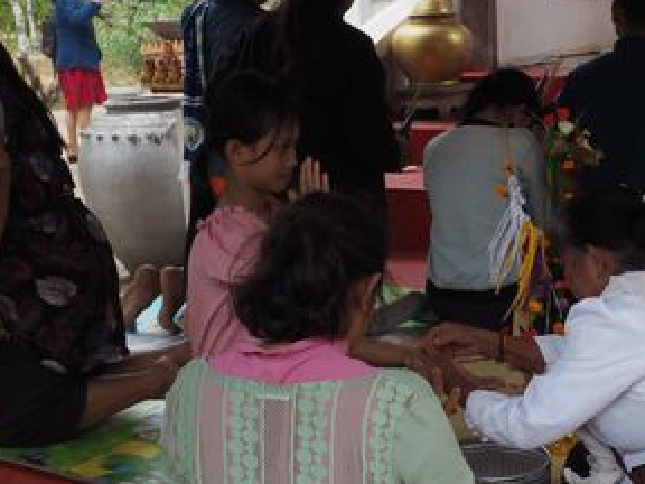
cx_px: 457
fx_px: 1230
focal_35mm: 66
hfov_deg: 29.1
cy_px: 391
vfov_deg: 22.0
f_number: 6.3
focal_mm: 19
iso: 200
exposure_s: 1/125
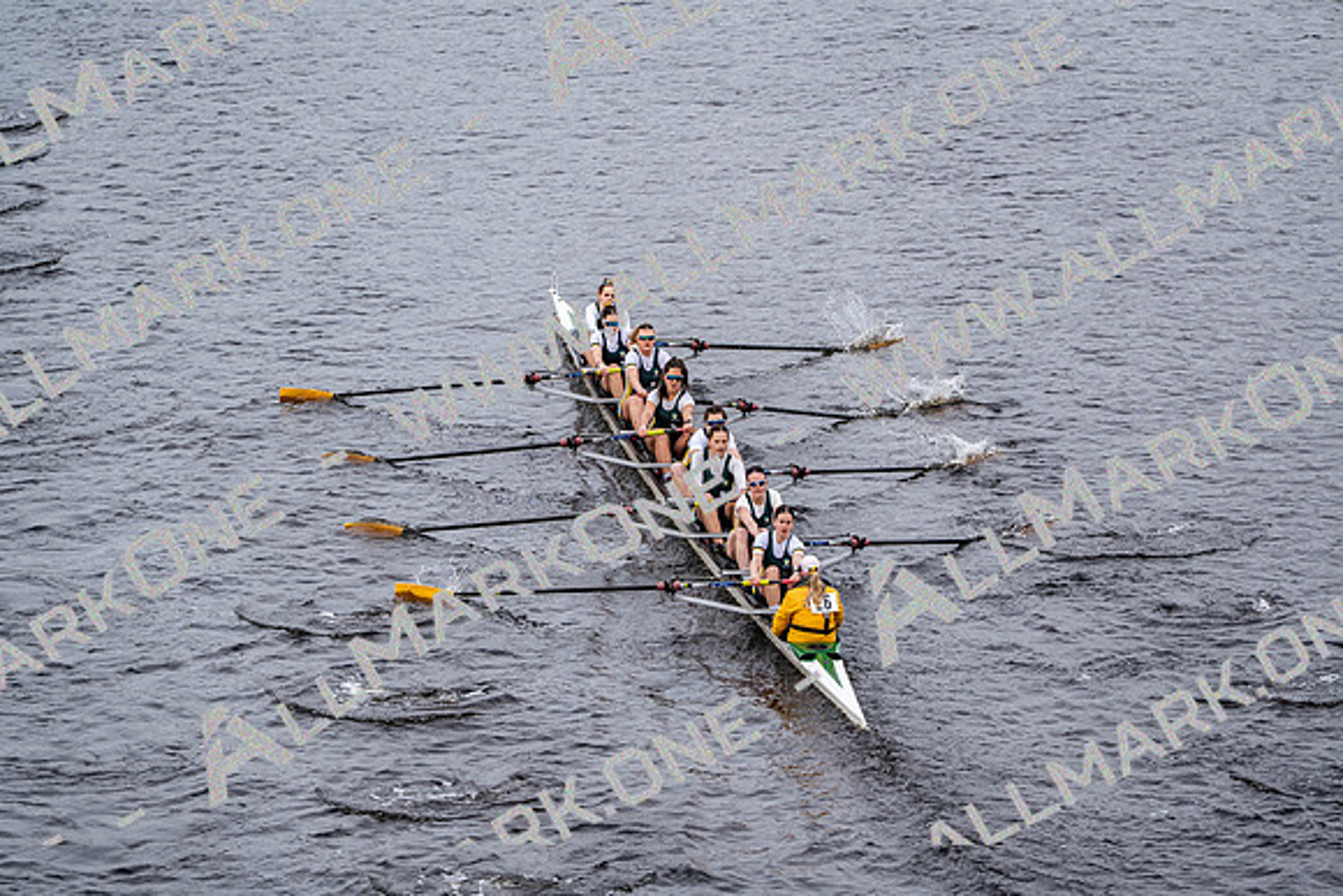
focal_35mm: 200
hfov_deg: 10.3
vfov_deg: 6.9
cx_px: 672
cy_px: 448
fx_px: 7463
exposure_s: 1/2000
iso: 200
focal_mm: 200
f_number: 2.8
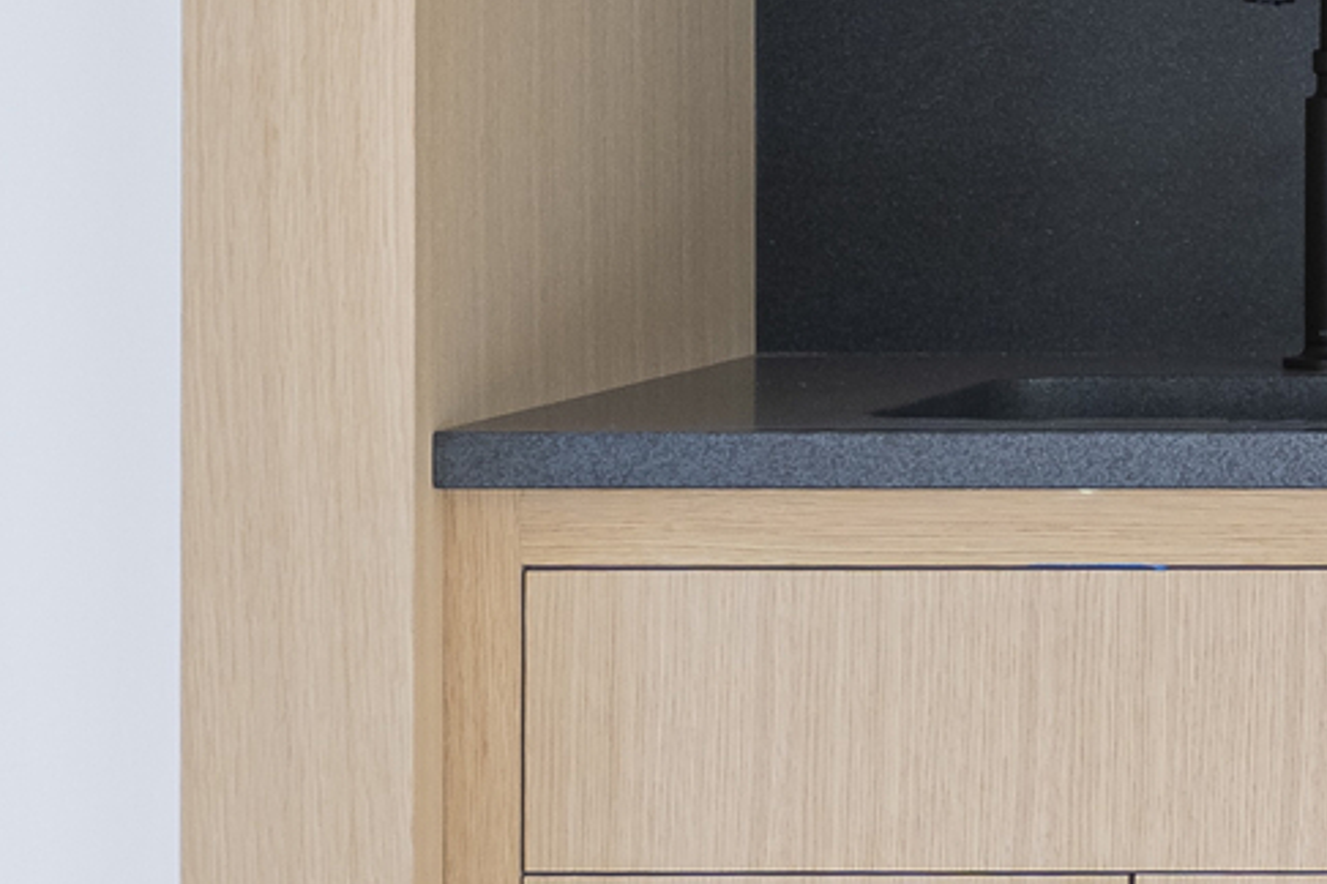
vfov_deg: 4.9
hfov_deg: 6.7
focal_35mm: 278
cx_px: 4036
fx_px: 10247
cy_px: -186
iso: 250
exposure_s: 1/50
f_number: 2.8
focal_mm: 44
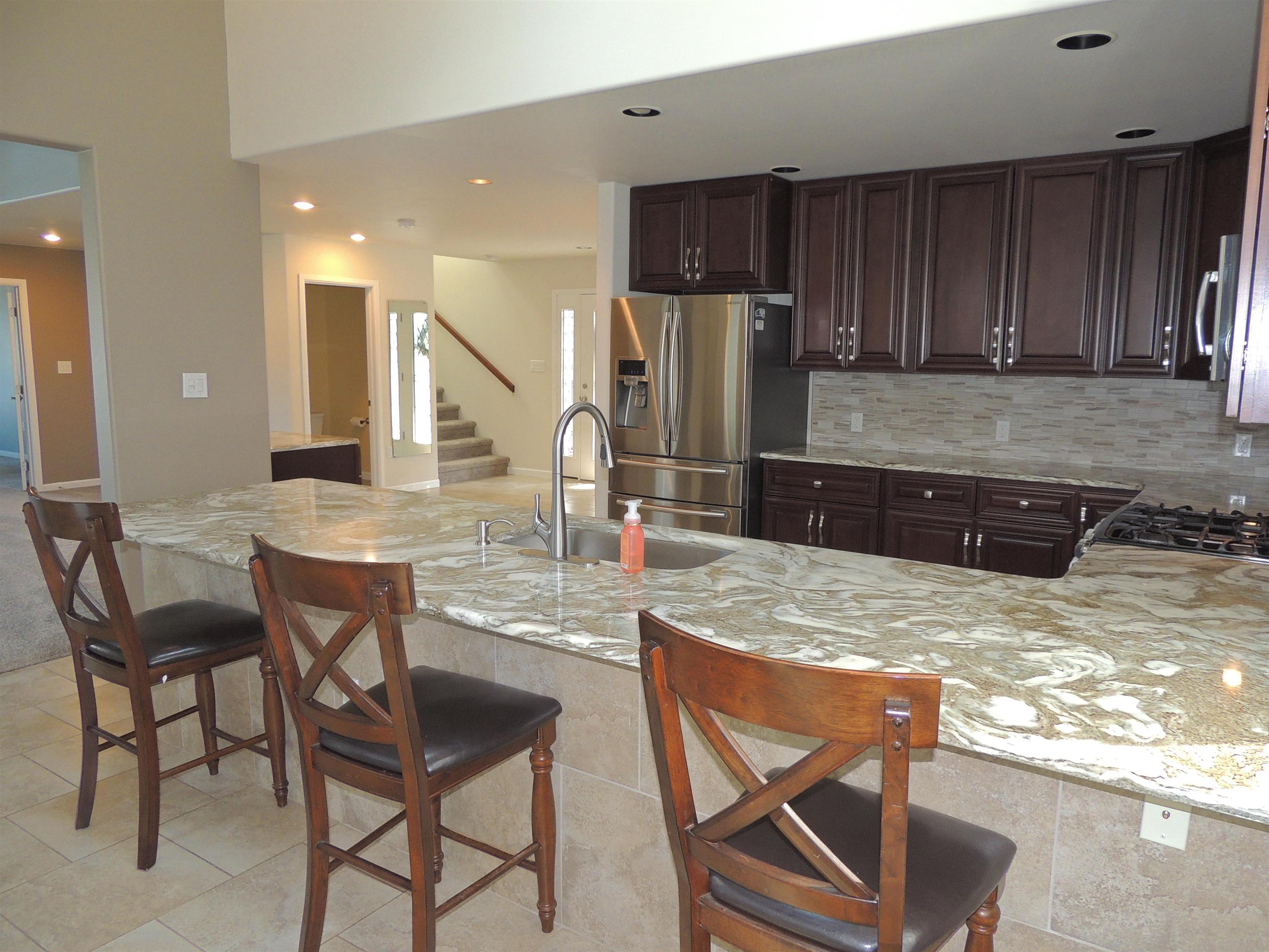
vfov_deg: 56.8
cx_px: 634
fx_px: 880
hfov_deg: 71.6
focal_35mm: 24
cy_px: 476
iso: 280
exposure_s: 1/40
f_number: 3
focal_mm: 4.3
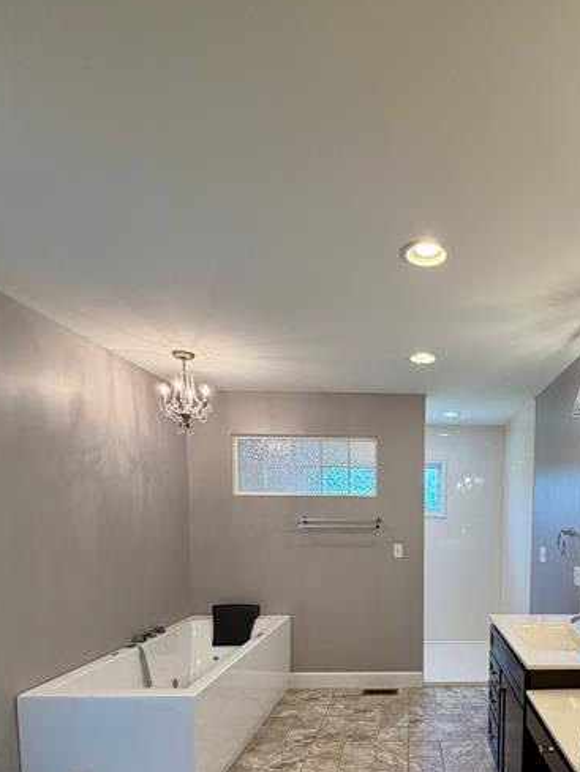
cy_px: 562
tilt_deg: -4.8
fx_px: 491
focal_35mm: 22
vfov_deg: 72.0
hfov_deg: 58.0
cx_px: 435
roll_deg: -0.5
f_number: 2.2
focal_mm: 2.22
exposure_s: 1/120
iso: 160
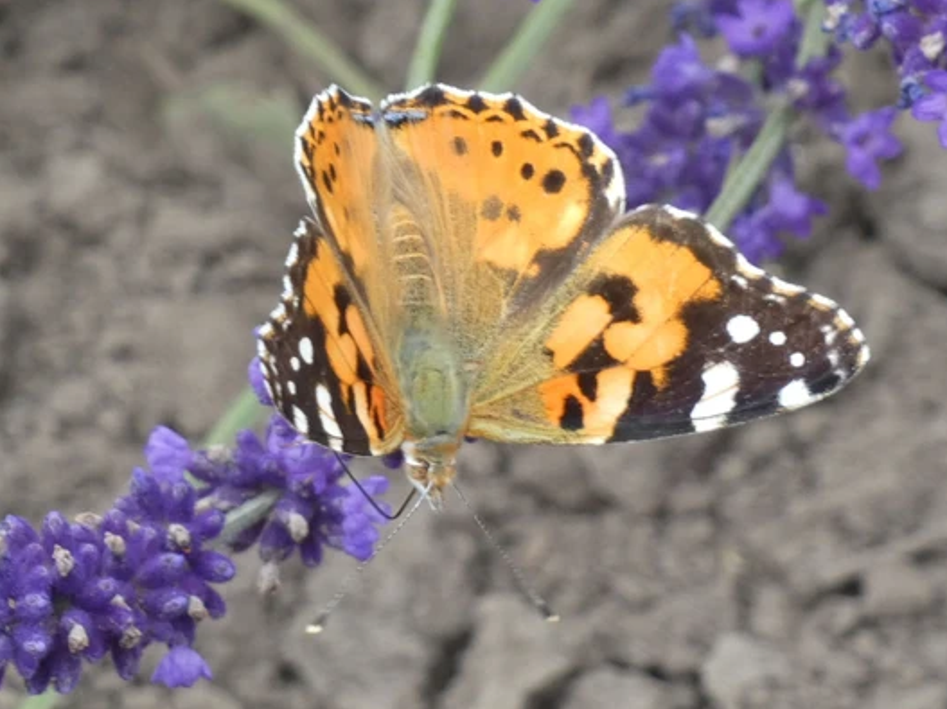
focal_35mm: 452
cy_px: 328
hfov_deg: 4.4
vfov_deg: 3.3
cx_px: 456
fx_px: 12363
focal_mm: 66.7
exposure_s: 1/80
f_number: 5.6
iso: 200
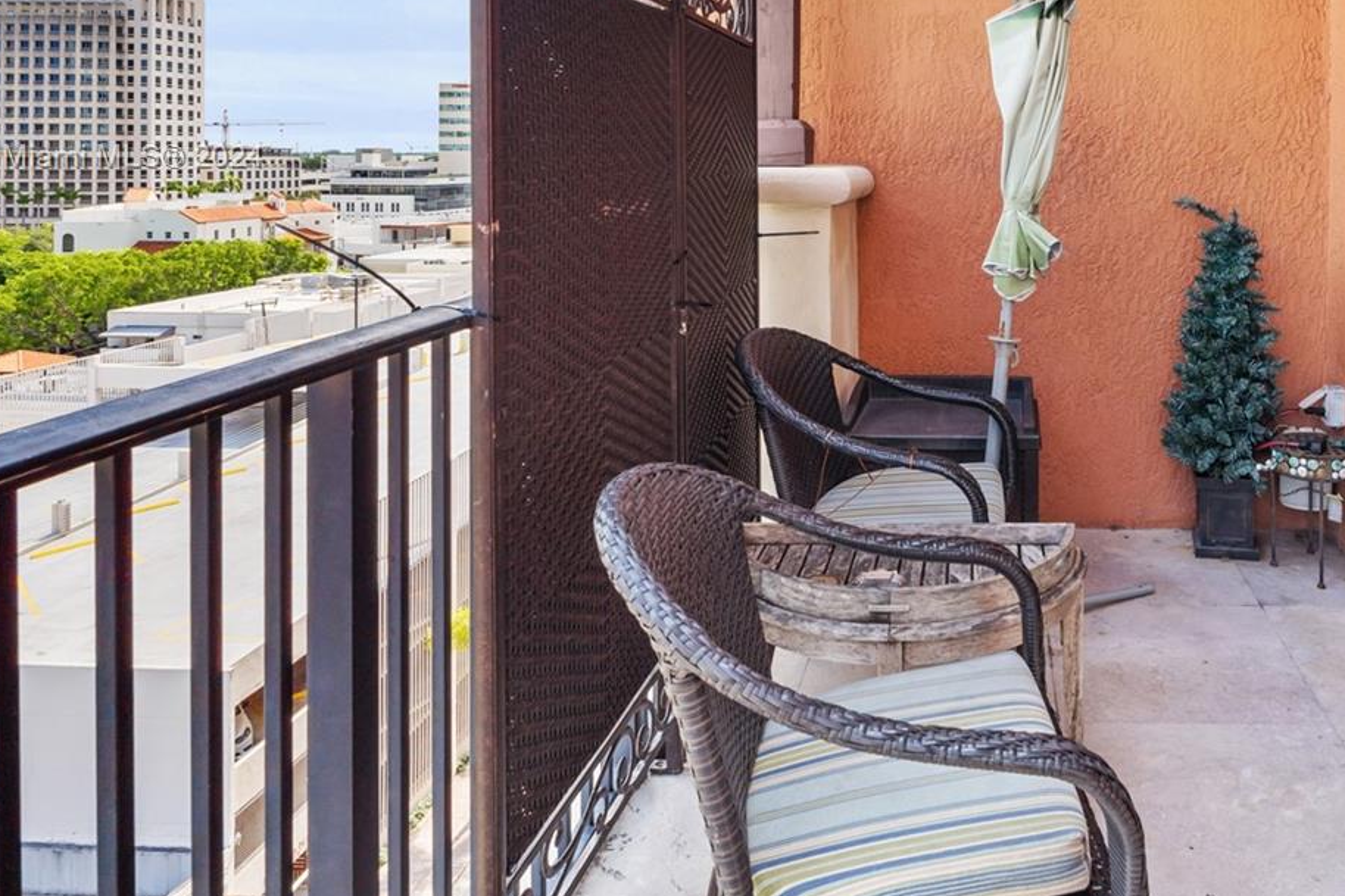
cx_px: 970
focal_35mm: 28
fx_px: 1046
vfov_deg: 43.8
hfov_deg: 62.6
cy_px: 159
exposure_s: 1/40
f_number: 9
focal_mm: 16
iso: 250
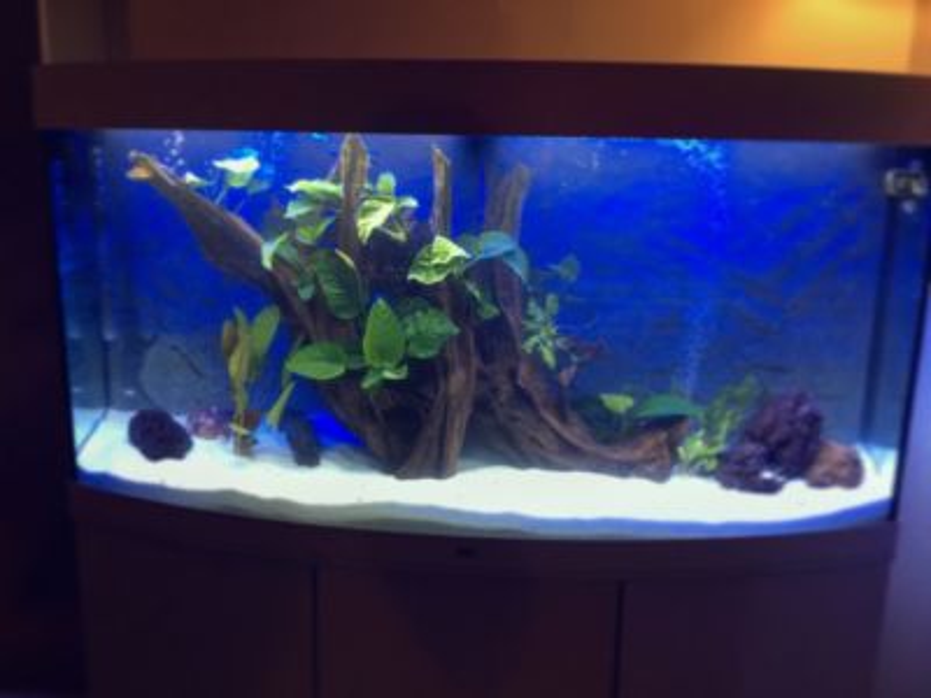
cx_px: 466
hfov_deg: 61.7
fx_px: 780
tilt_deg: -11.3
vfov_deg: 48.2
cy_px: 349
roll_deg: -2.0
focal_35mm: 29
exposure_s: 1/33
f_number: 2.2
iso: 50
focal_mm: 4.15
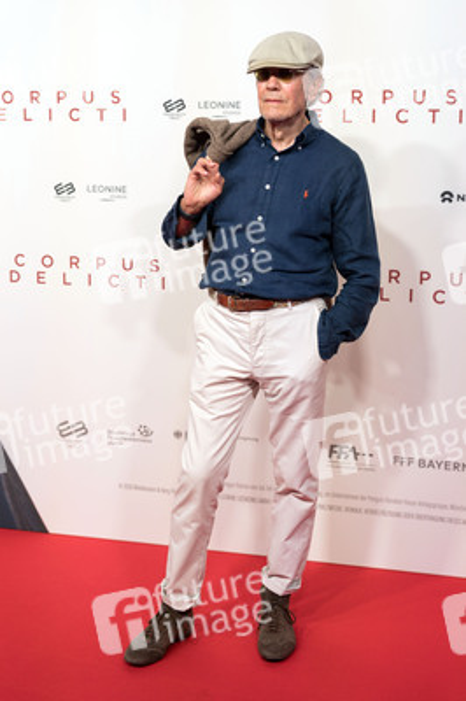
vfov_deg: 39.6
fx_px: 972
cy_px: 350
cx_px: 233
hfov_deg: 26.9
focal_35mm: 50
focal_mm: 50
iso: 320
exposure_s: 1/250
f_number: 2.8
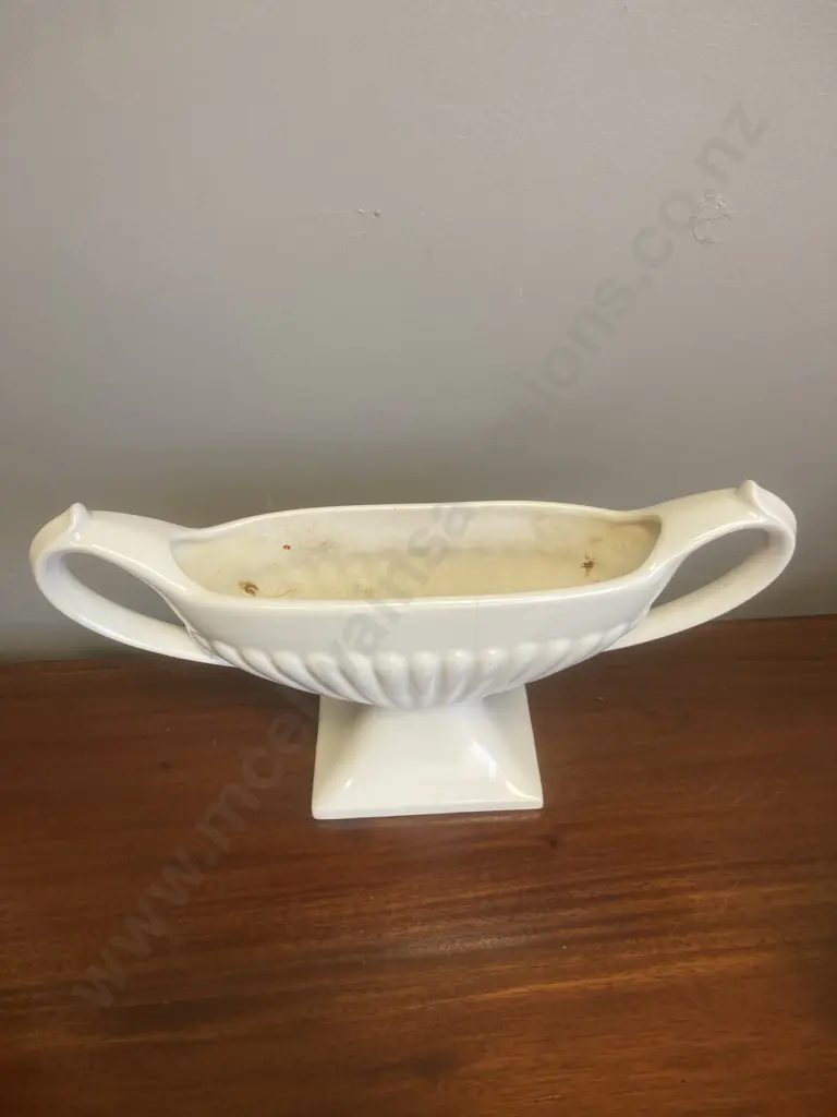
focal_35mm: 28
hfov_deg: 49.7
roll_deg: -0.7
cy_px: 558
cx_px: 418
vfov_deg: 63.4
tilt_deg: -37.4
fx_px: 903
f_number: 1.8
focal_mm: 3.99
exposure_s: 1/50
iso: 80
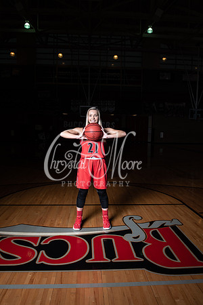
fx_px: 220
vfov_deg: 69.4
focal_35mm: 26
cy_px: 152
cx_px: 102
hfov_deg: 49.6
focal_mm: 26
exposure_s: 1/200
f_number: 14
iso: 320
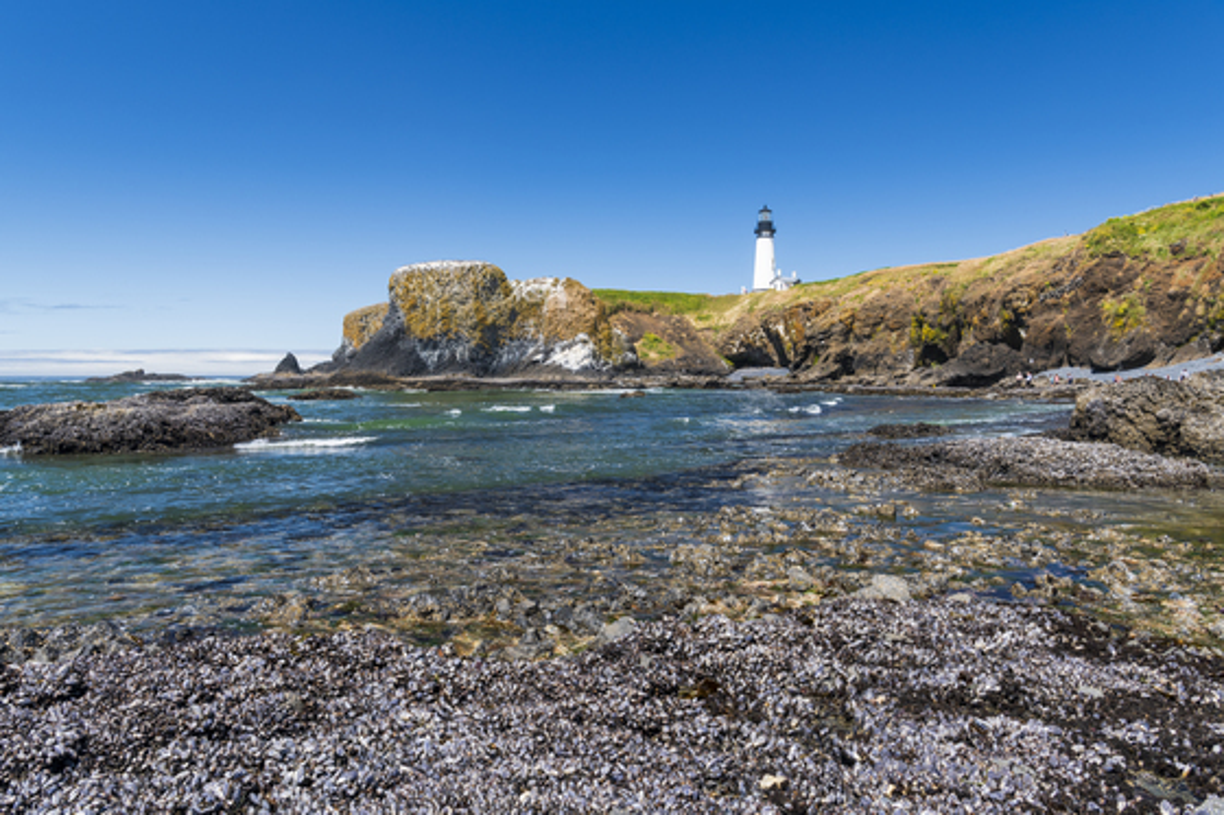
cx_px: 612
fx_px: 816
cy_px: 408
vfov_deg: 53.1
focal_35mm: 24
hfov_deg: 73.8
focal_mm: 24
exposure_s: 1/60
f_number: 11
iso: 100
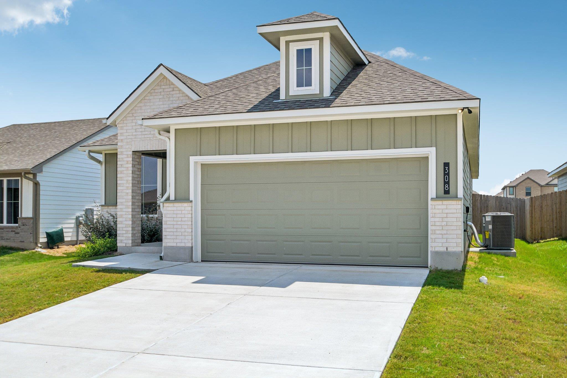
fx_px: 567
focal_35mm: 36
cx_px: 284
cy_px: 189
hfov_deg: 53.1
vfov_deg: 36.9
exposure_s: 1/800
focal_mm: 24
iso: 400
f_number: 8
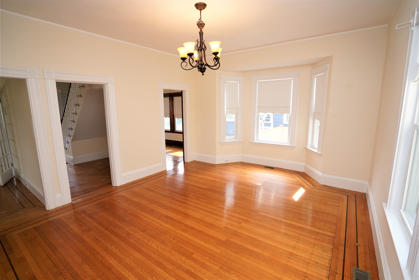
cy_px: 140
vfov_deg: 73.8
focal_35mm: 16
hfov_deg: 96.7
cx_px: 210
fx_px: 186
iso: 500
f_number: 4
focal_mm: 16
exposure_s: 1/160
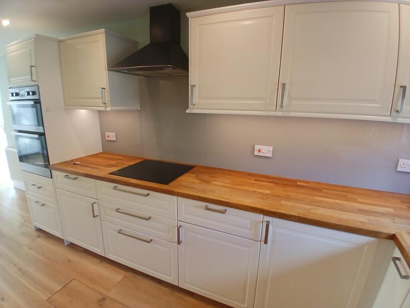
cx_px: 205
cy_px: 154
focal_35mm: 17
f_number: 2.2
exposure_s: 1/33.3
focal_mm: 1.4
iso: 100
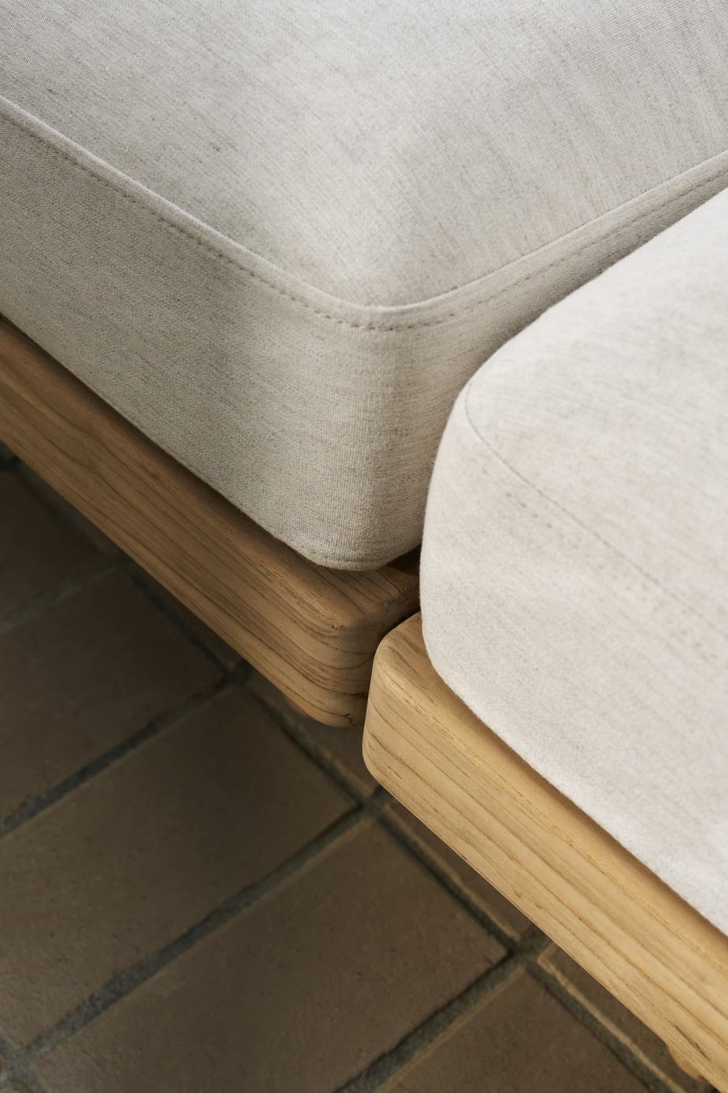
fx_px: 1517
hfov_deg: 27.0
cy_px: 546
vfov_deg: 39.6
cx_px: 364
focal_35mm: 50
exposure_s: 1/320
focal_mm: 50
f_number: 10
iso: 1000
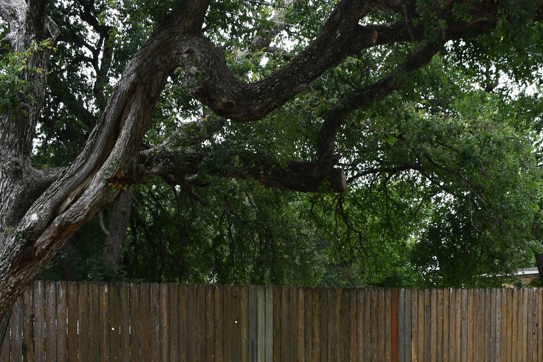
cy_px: 298
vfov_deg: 26.9
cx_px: 388
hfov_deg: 39.5
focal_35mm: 49
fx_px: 739
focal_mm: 18
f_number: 6.3
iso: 200
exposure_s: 1/250
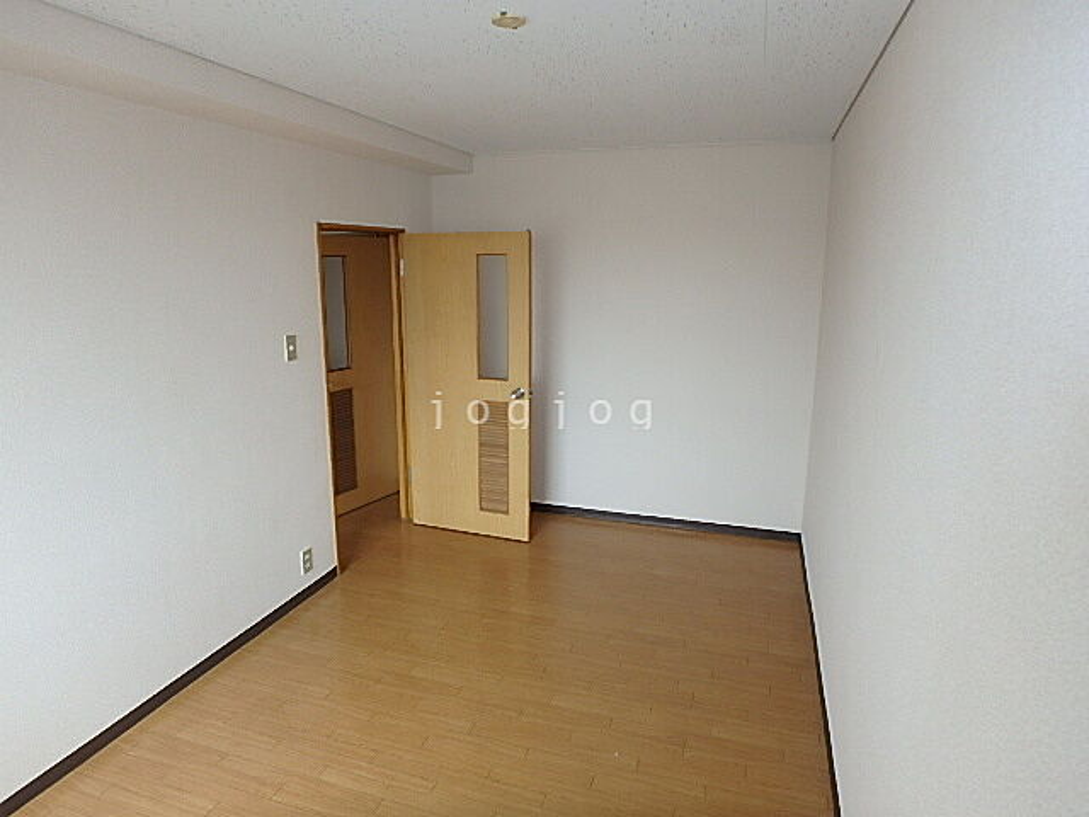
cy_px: 408
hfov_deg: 79.0
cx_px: 544
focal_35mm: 21
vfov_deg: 63.4
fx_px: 661
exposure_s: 1/60
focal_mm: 3.7
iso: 125
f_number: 3.5
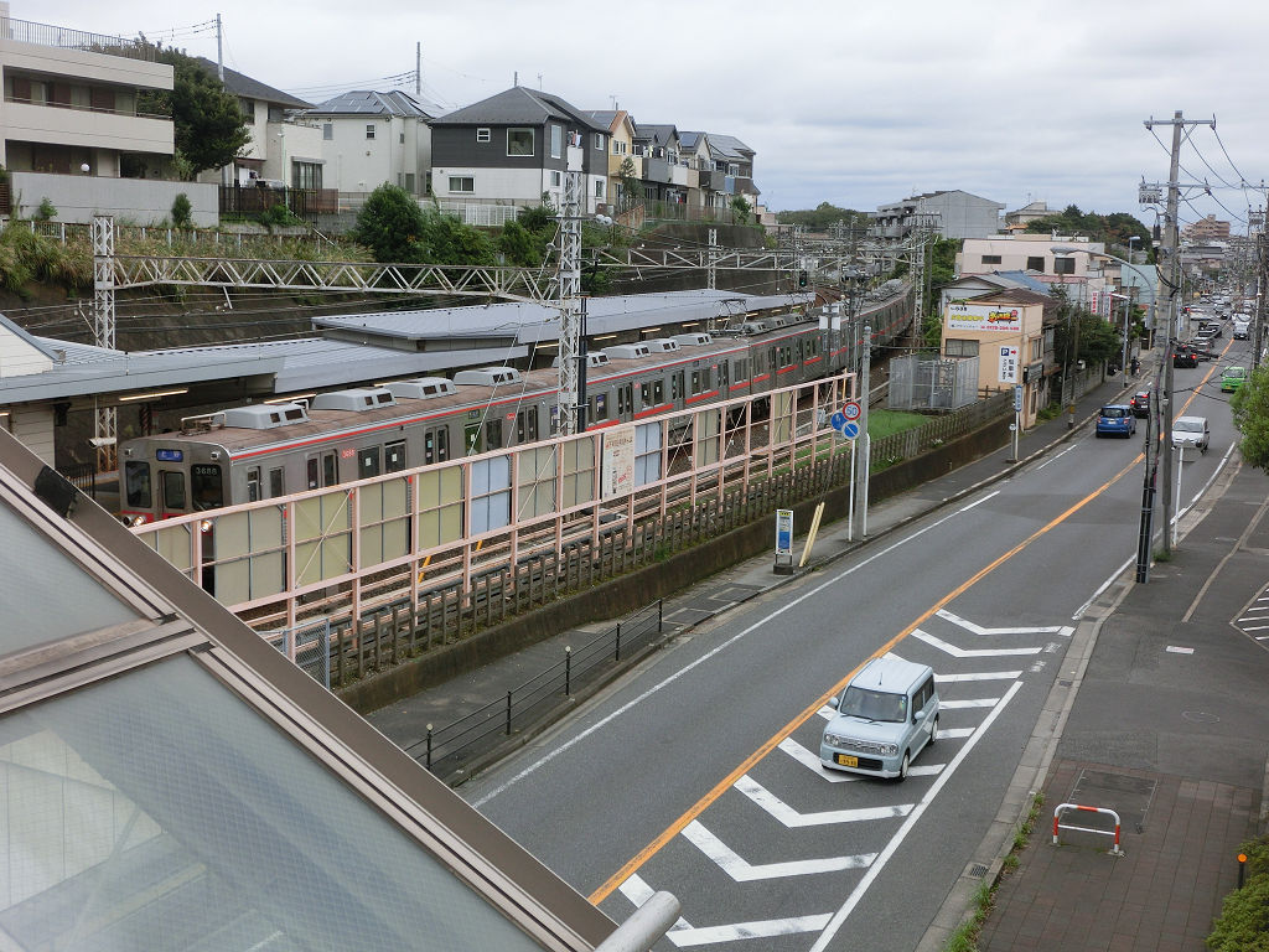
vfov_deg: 32.9
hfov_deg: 42.9
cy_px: 476
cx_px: 634
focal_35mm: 44
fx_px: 1613
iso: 80
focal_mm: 7.9
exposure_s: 1/640
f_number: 3.4
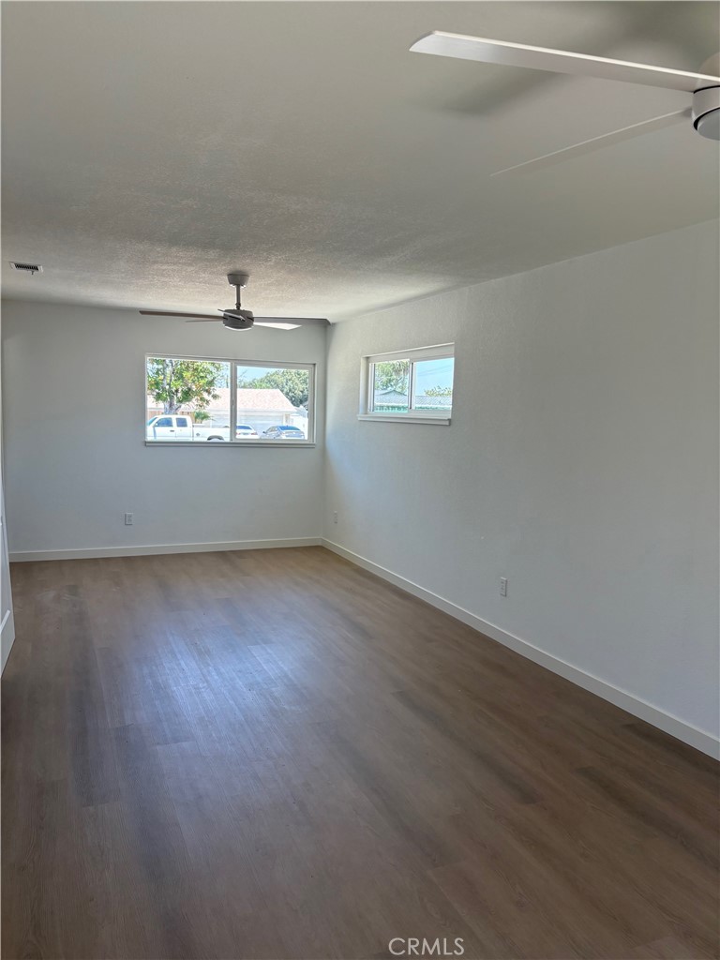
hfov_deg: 53.1
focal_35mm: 26
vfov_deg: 67.3
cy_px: 480
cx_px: 360
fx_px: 721
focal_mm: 5.96
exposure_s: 1/233
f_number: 1.6
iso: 64
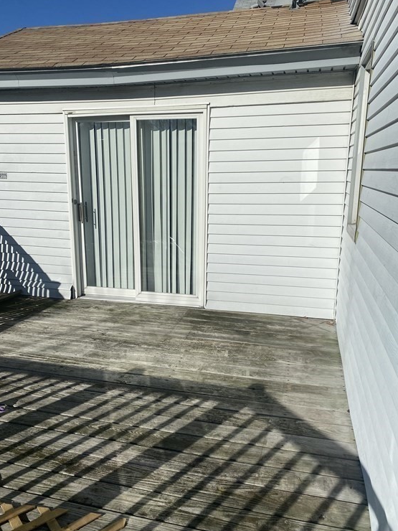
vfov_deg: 65.3
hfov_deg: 51.3
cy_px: 266
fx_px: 414
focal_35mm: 27
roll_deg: -0.6
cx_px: 204
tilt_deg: -12.5
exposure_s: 1/10417
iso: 32
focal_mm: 4.25
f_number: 1.8
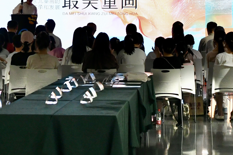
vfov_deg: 7.0
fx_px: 1230
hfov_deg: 10.8
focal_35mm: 190
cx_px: 146
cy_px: -135
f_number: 3.5
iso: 1600
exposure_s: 1/250
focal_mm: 42
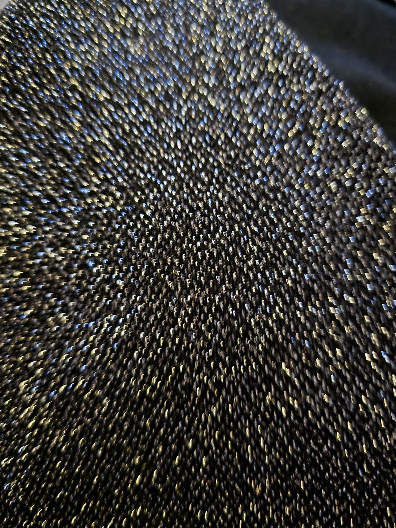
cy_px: 264
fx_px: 351
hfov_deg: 58.9
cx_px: 198
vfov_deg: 73.9
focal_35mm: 23
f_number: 1.7
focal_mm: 6.3
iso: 3200
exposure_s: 1/9
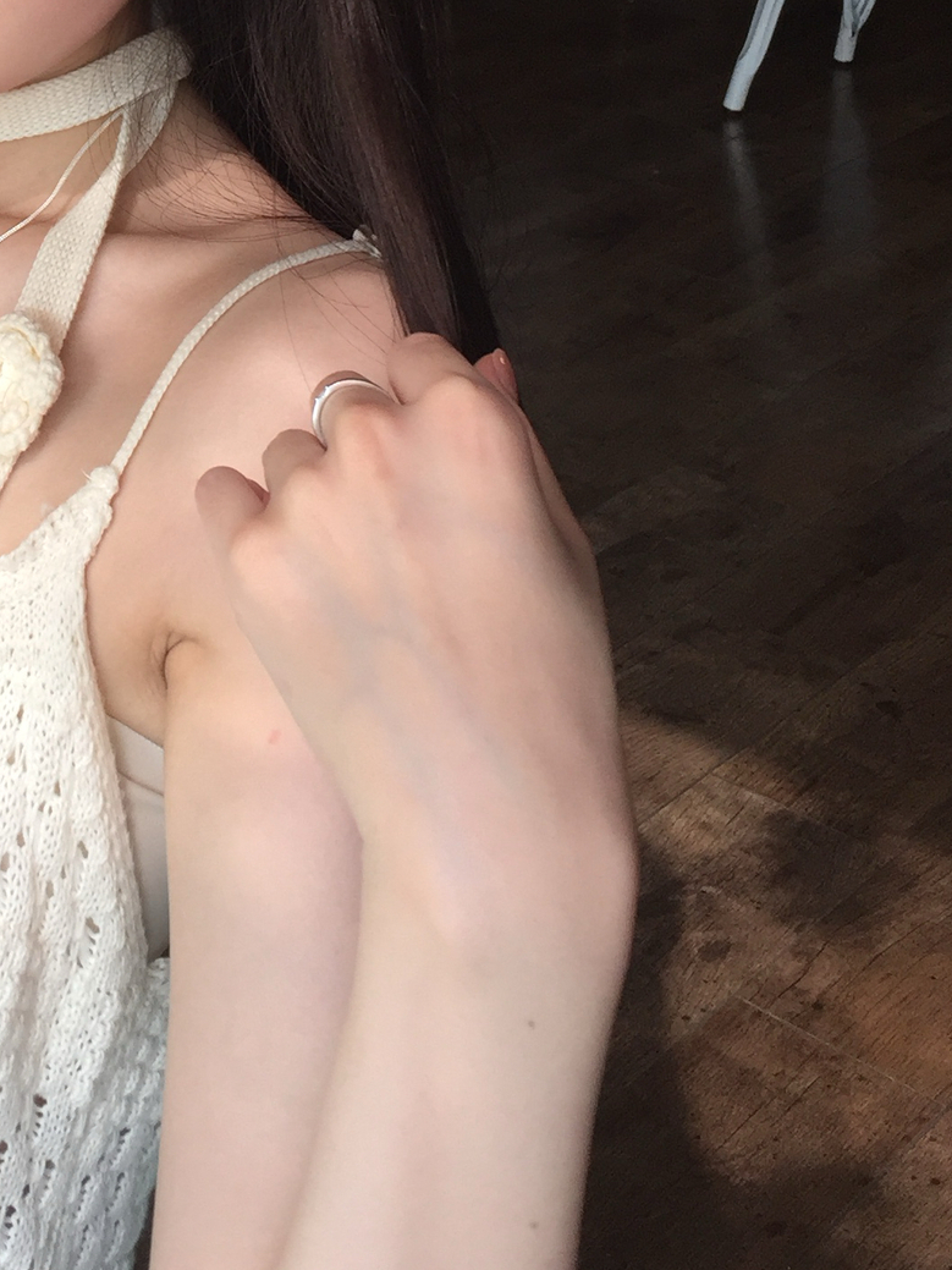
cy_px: 42
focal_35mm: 67
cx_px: -108
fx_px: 2457
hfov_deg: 20.8
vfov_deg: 27.5
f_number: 2.2
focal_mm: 4.15
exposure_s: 1/120
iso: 40
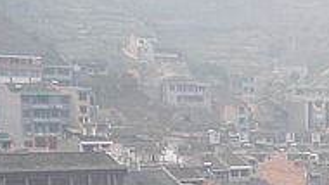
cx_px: 573
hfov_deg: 13.2
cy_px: 404
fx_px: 1291
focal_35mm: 148
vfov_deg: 7.8
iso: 64
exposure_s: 1/104
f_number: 3.5
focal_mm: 6.3
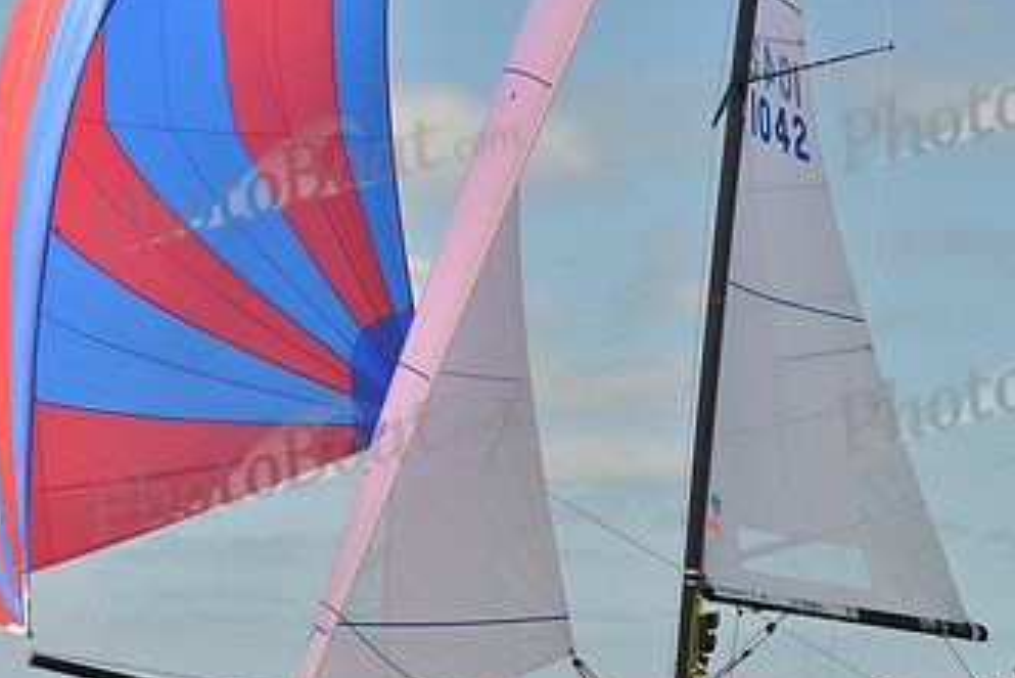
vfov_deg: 9.8
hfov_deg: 14.6
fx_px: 3949
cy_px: 578
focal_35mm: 140
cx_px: 681
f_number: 11
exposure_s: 1/1000
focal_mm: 80
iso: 400
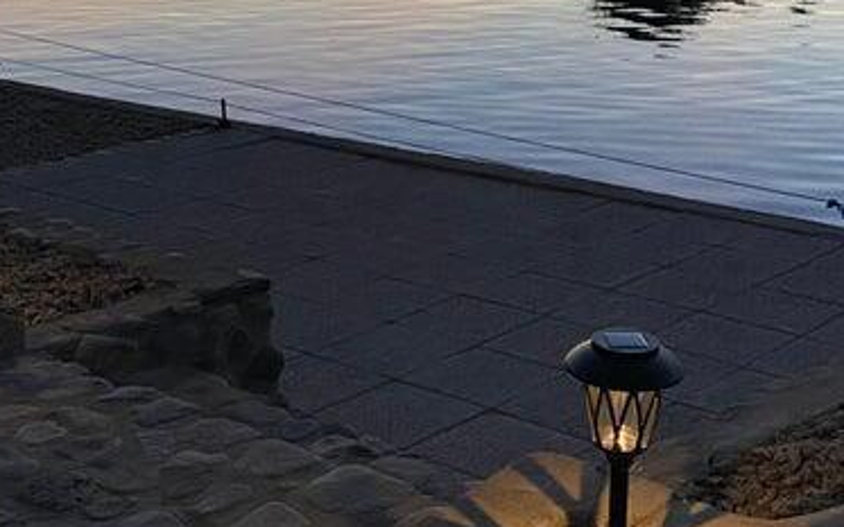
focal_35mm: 63
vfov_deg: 20.1
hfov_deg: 32.4
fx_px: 1449
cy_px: 25
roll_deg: +0.8
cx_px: 472
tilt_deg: -9.3
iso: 500
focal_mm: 4.25
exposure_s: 1/60
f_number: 1.8
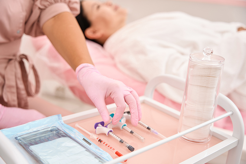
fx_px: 310
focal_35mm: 45
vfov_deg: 29.6
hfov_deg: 43.3
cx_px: 123
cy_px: 82
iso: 100
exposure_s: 1/250
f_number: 2.8
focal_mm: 45.4
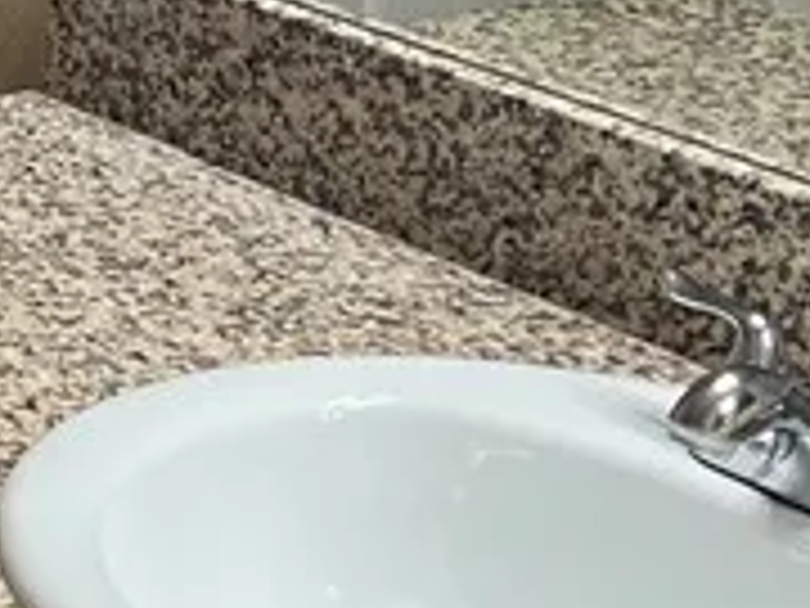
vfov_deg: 9.8
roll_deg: -0.8
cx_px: -680
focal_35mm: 148
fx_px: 3463
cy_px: -171
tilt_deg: -14.1
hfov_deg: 12.2
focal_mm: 5.7
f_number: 1.5
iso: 100
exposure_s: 1/120
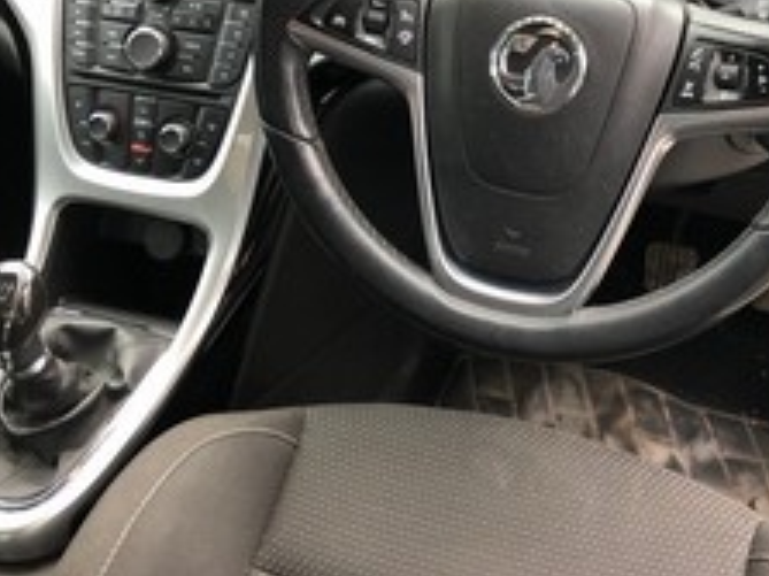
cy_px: 152
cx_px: 486
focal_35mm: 44
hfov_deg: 42.6
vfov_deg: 32.3
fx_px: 977
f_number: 1.8
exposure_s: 1/30
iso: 32
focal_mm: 4
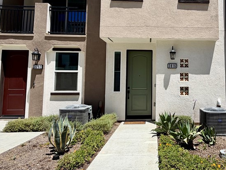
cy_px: 68
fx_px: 170
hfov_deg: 64.0
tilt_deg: +4.4
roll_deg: -0.7
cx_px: 164
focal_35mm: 26
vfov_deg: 52.8
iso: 20
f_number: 2.2
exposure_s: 1/1068
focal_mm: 2.22
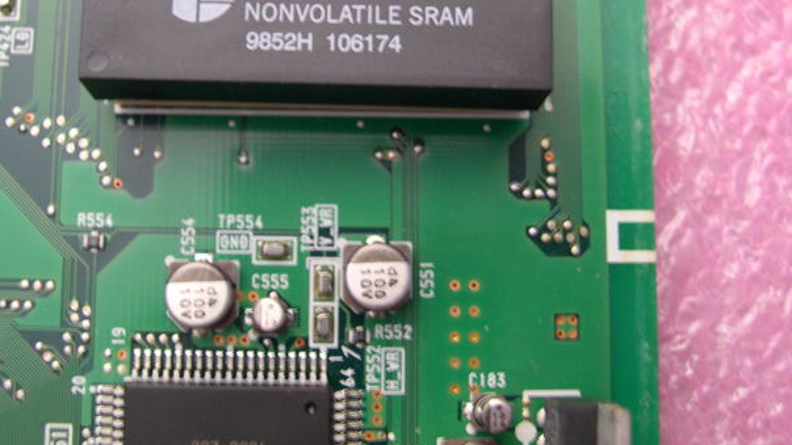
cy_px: 91
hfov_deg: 39.8
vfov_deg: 22.7
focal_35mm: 52
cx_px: 346
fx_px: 1092
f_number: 2.8
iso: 183
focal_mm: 8
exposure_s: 1/4.6
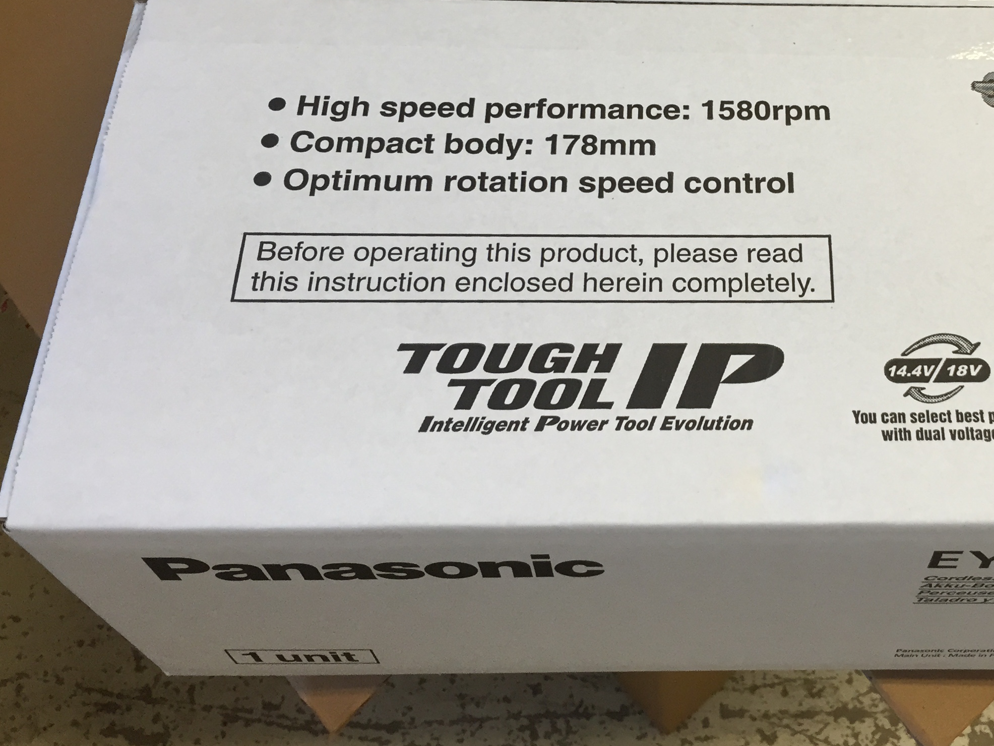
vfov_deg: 29.8
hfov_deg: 38.5
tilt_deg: -54.5
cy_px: 192
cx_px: 766
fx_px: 1378
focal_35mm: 48
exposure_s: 1/30
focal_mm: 4.15
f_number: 2.2
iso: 40
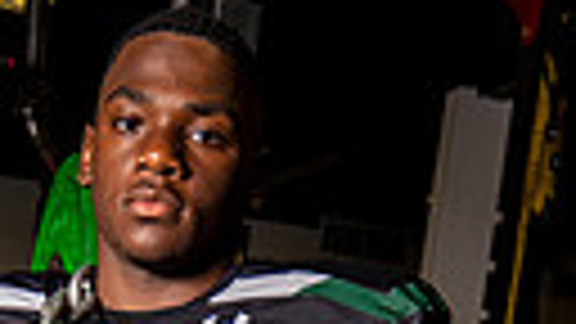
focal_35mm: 103
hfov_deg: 20.7
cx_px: 198
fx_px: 1573
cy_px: 878
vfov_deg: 9.8
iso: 320
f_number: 4.5
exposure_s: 1/400
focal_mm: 28
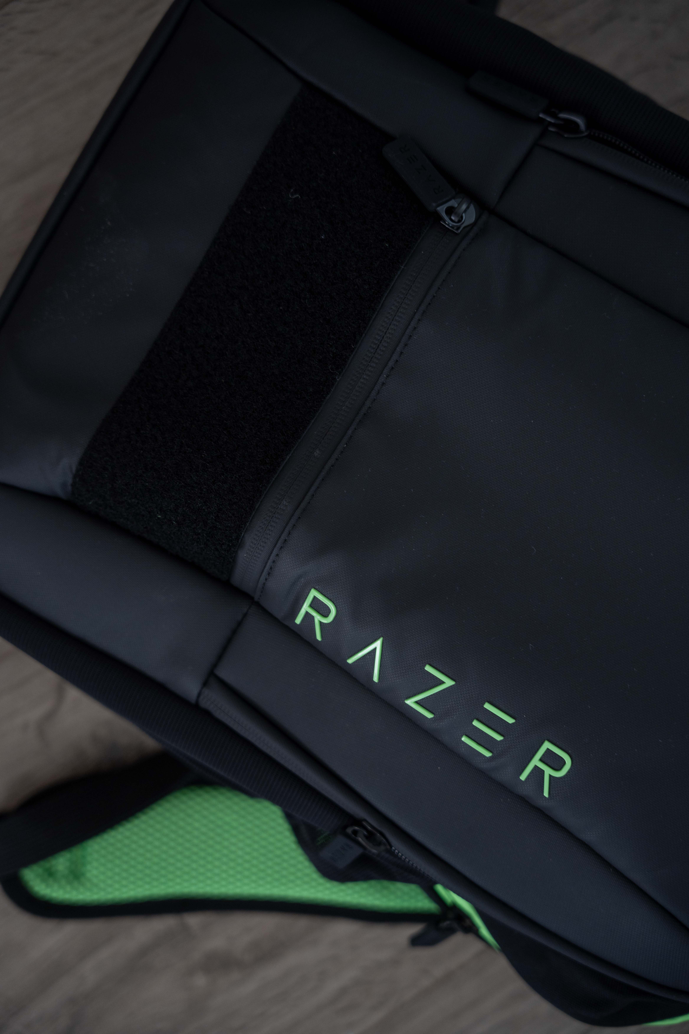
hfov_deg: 25.8
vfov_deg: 37.9
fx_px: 1504
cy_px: 517
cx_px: 344
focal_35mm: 52
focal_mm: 52.4
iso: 400
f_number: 2.8
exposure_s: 1/100
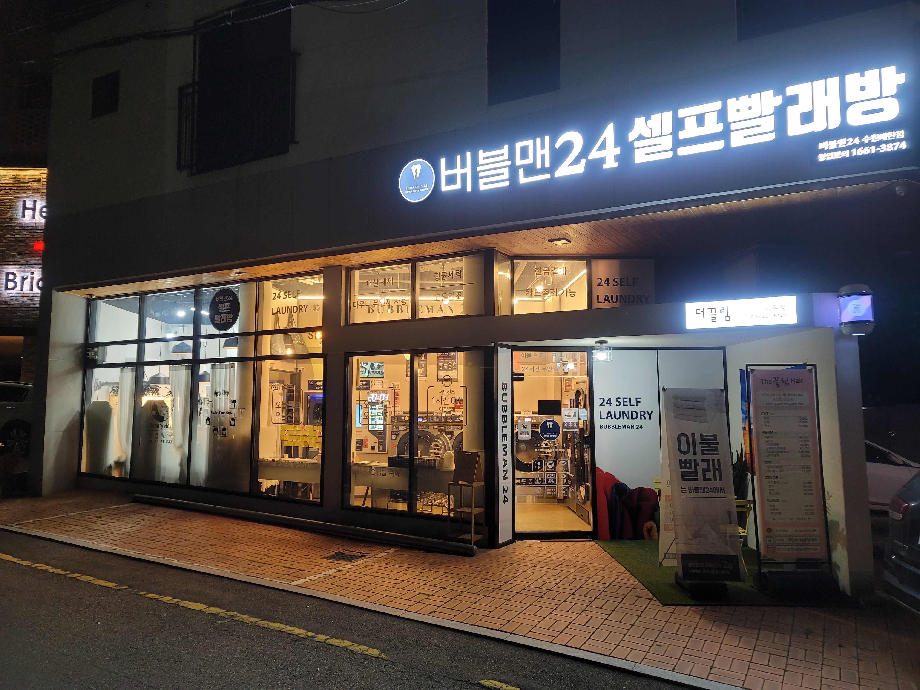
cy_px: 345
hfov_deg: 69.4
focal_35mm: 25
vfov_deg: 54.9
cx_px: 460
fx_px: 664
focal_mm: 7
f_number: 1.8
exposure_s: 1/39
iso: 160
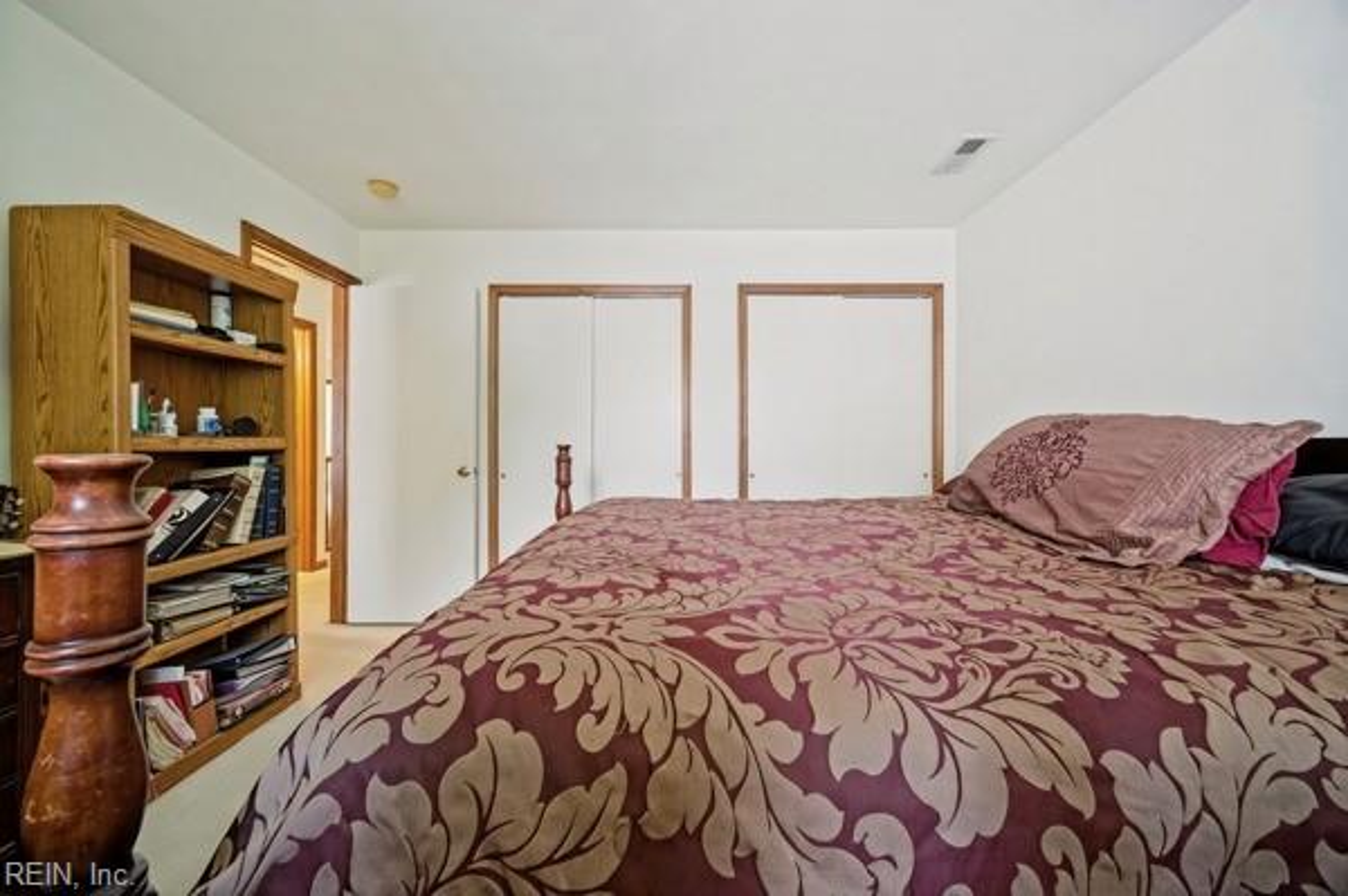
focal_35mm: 14
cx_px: 674
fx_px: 505
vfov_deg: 83.2
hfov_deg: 106.3
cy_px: 448
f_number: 8
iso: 250
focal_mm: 9
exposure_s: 1/2
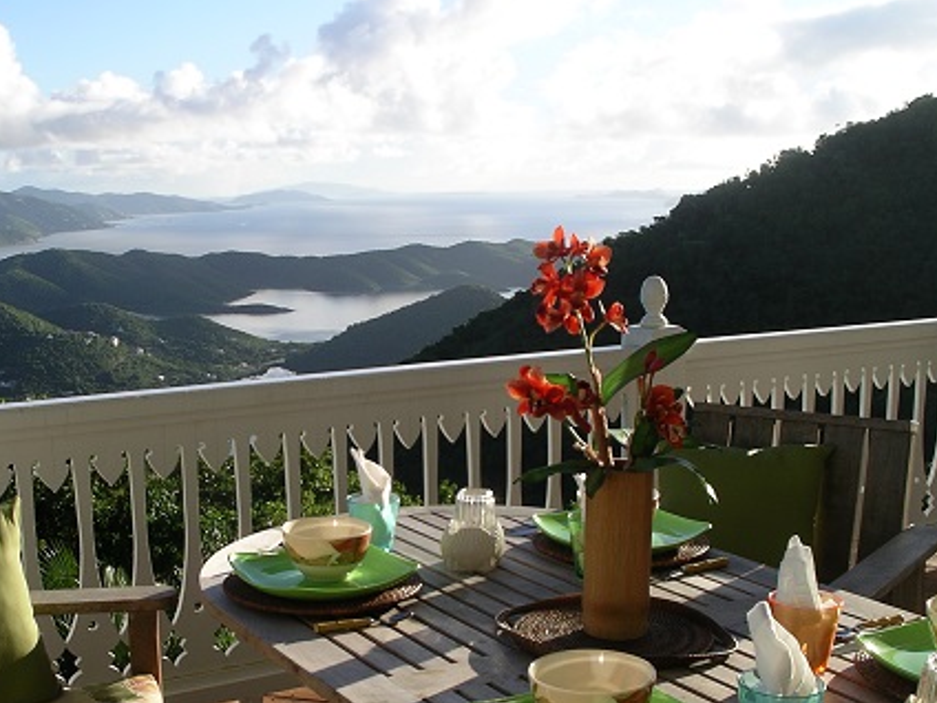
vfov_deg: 30.2
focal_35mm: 48
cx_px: 376
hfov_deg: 39.5
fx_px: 1299
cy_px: 420
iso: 64
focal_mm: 7.8
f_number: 5
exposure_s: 1/250
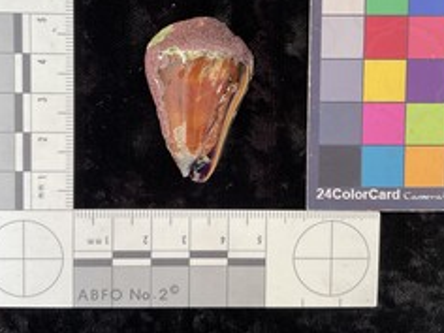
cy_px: 103
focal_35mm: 43
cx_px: 214
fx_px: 552
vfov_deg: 33.2
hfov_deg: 43.8
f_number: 1.8
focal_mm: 3
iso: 50
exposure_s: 1/120
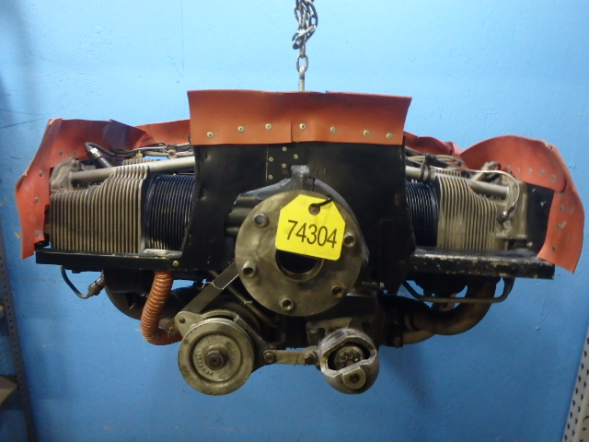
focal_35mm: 28
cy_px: 221
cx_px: 294
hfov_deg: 63.4
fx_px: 476
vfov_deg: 49.7
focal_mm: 5
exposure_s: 1/15
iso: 800
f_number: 3.9
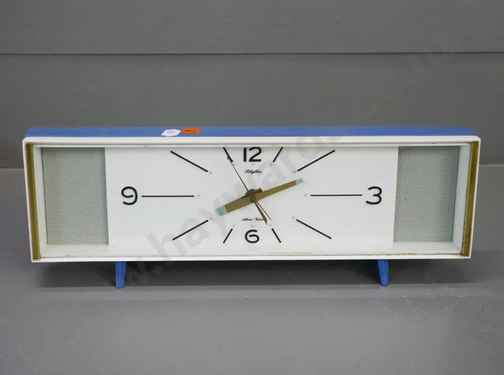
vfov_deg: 26.0
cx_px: 252
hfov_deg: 34.4
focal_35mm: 56
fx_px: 813
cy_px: 188
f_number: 4.7
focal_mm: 28
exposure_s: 1/250
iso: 3200
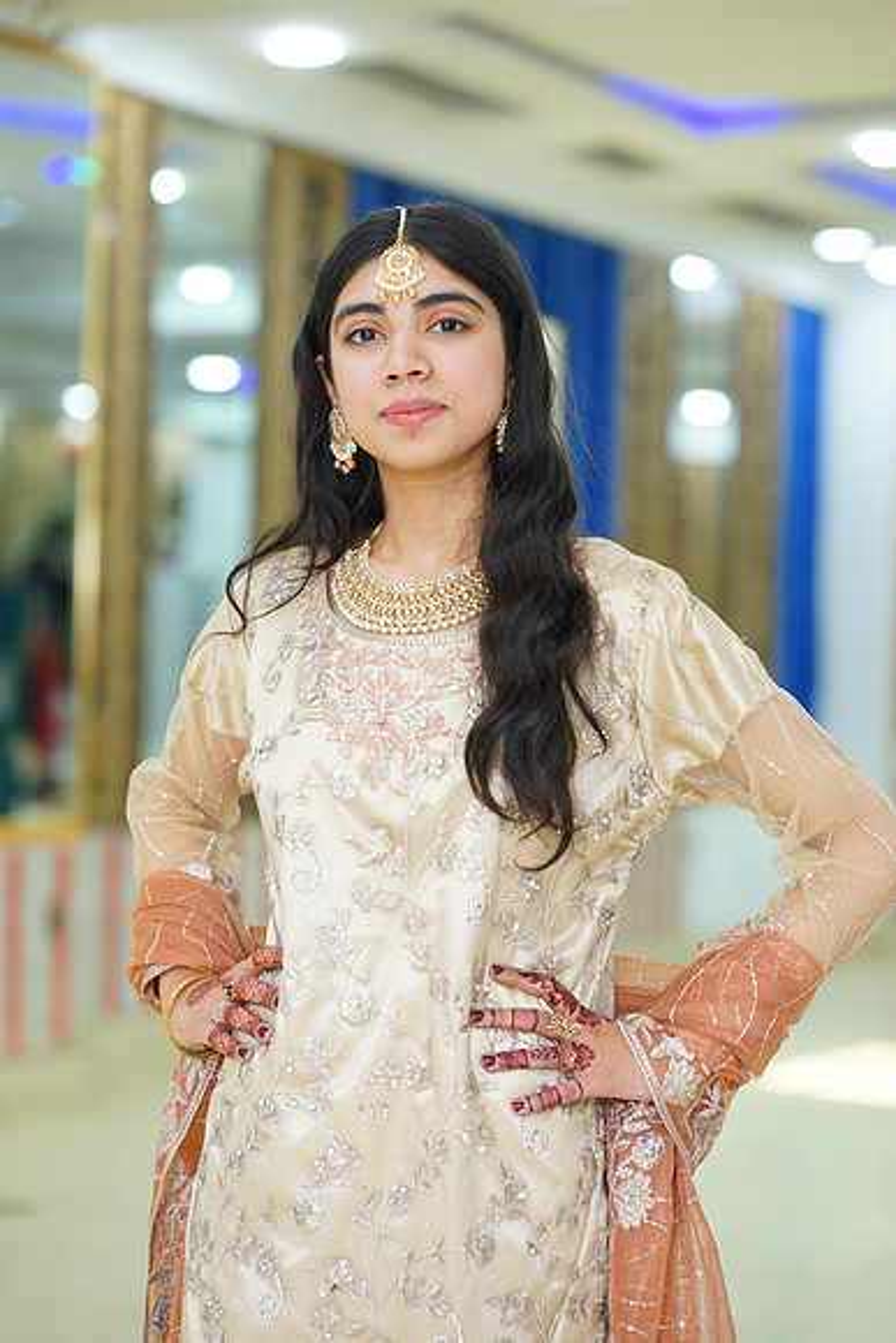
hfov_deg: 16.1
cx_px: 448
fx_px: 3171
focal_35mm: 85
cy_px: 672
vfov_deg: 23.9
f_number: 2.8
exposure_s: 1/160
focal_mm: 85
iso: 640
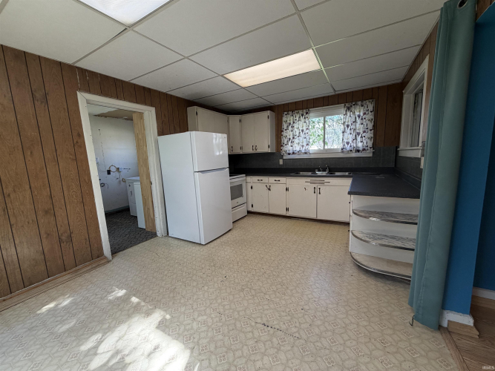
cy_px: 186
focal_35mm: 14
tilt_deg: -8.9
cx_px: 248
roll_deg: +1.7
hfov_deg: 102.1
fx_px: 200
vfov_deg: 85.7
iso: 160
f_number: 2.2
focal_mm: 2.22
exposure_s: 1/120
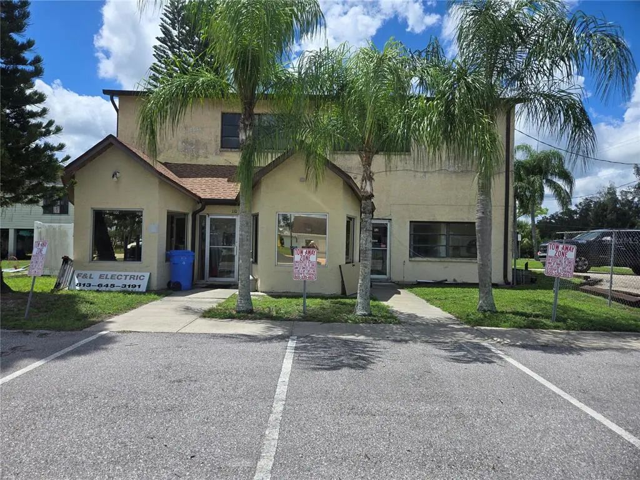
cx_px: 320
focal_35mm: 23
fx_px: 425
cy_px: 240
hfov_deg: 73.9
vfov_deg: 58.9
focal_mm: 5.4
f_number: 1.8
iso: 25
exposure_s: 1/2088
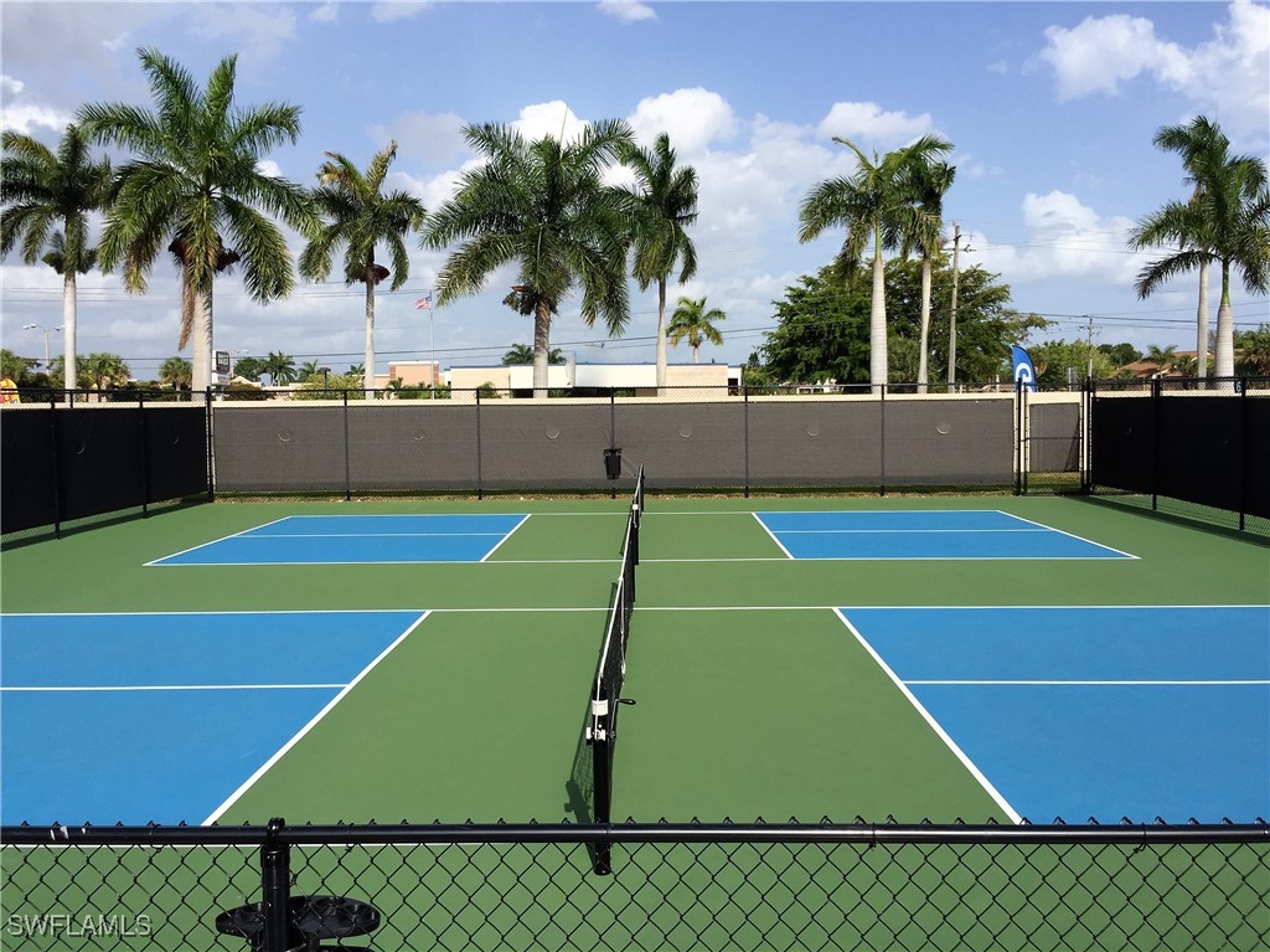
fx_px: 1063
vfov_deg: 48.2
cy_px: 476
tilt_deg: -6.4
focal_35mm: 29
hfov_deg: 61.7
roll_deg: +1.1
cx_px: 635
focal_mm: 4.15
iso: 32
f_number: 2.2
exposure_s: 1/2639
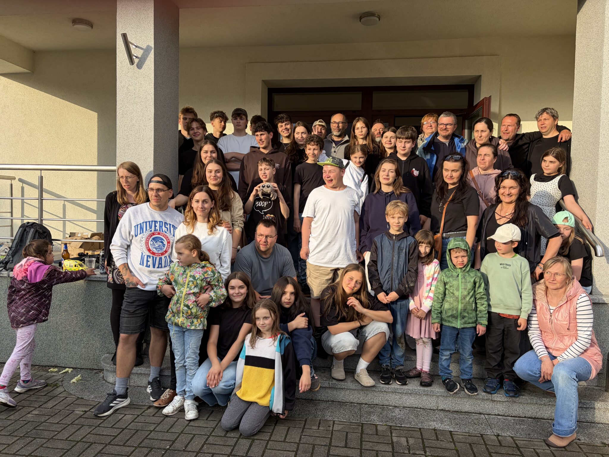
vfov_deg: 53.1
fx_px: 457
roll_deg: -1.3
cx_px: 304
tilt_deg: -2.1
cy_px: 228
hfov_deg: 67.3
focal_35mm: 26
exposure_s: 1/388
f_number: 1.6
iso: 50
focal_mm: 5.96
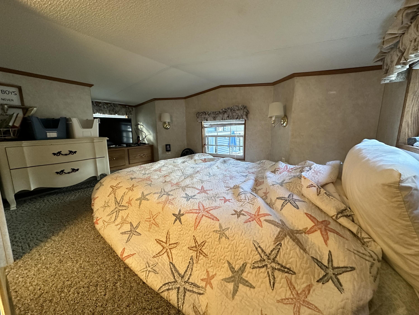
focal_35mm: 14
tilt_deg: -10.2
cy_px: 158
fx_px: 169
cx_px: 210
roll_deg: +1.4
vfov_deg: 85.7
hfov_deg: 102.1
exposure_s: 1/60
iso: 400
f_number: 2.2
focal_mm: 2.22
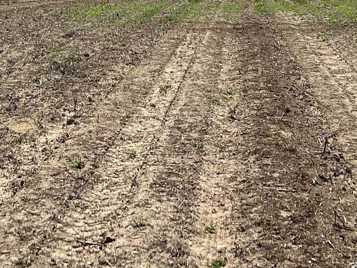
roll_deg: -0.6
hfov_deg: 18.3
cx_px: 99
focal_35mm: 107
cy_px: -133
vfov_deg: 13.1
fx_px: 1104
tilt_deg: +5.0
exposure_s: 1/6993
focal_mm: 5.7
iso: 50
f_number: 1.5
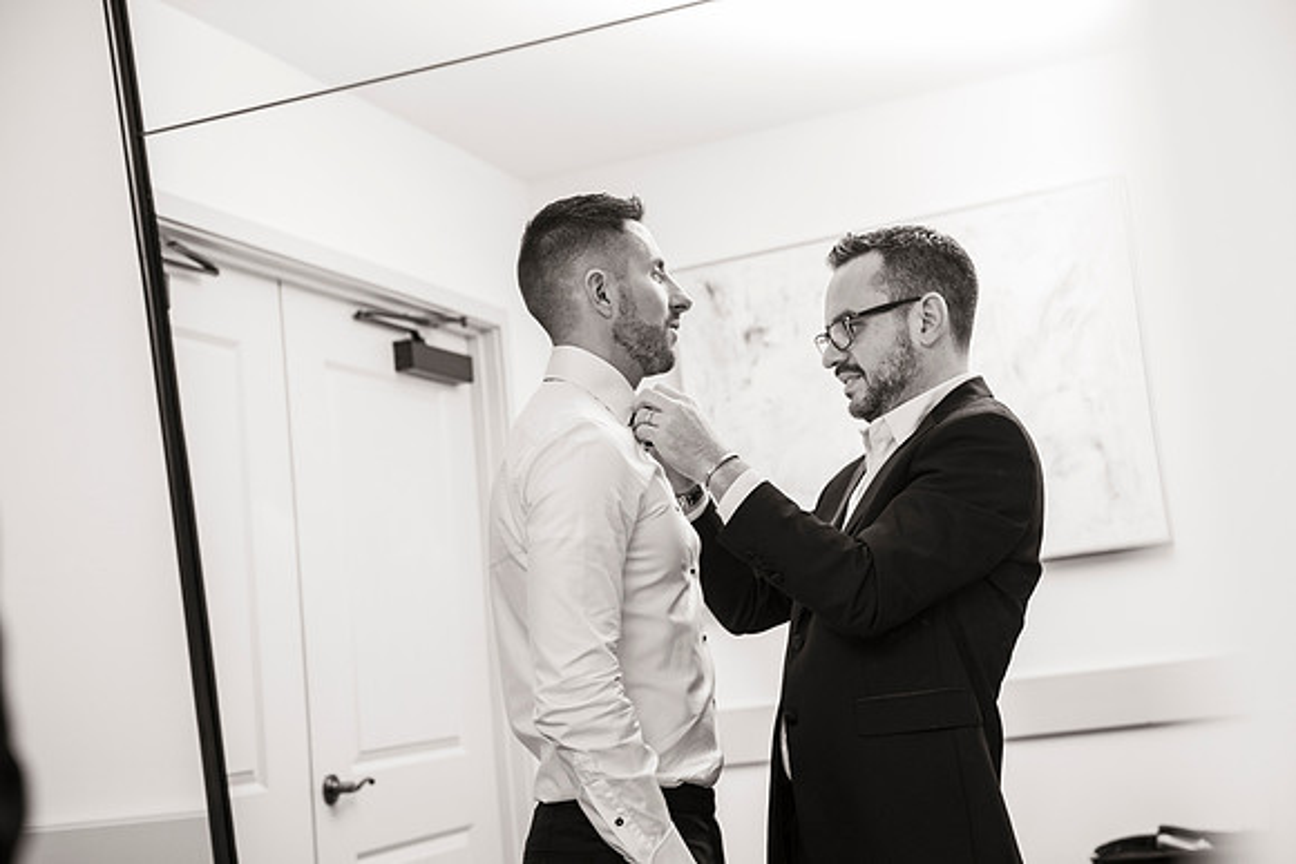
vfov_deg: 24.2
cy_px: 432
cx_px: 648
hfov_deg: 35.6
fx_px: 2016
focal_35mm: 56
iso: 800
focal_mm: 56
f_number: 3.5
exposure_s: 1/125
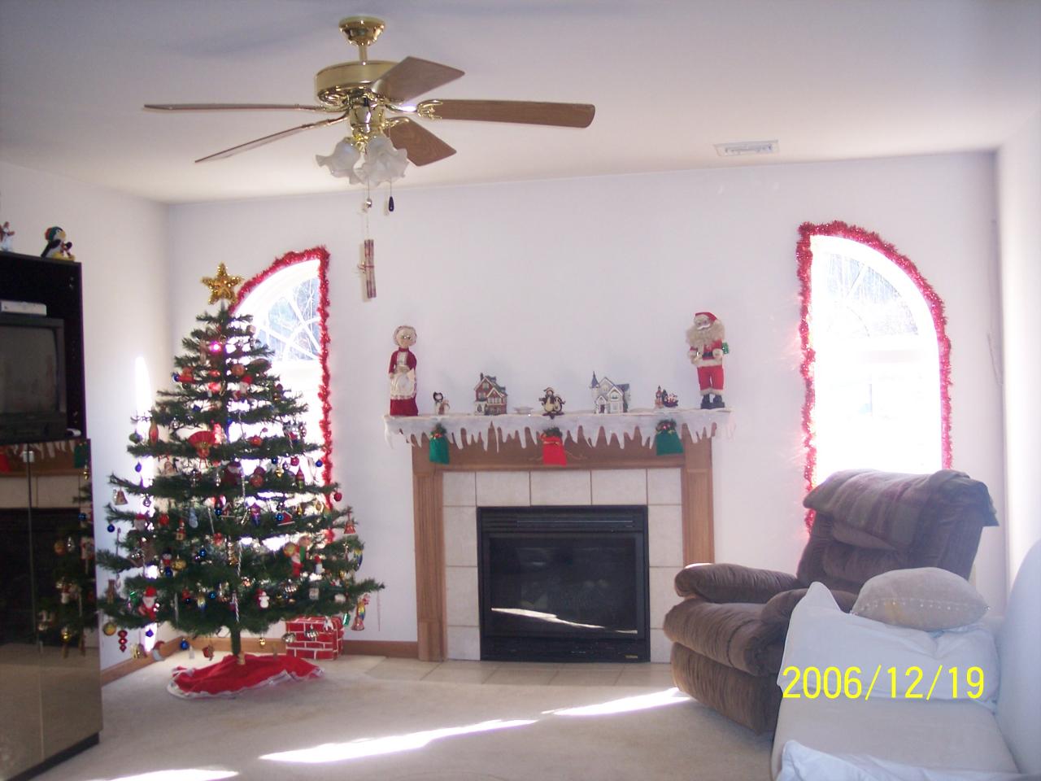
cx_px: 520
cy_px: 390
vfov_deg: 36.8
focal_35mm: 39
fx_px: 1173
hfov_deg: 47.9
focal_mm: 8
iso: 140
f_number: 2.8
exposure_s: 1/60
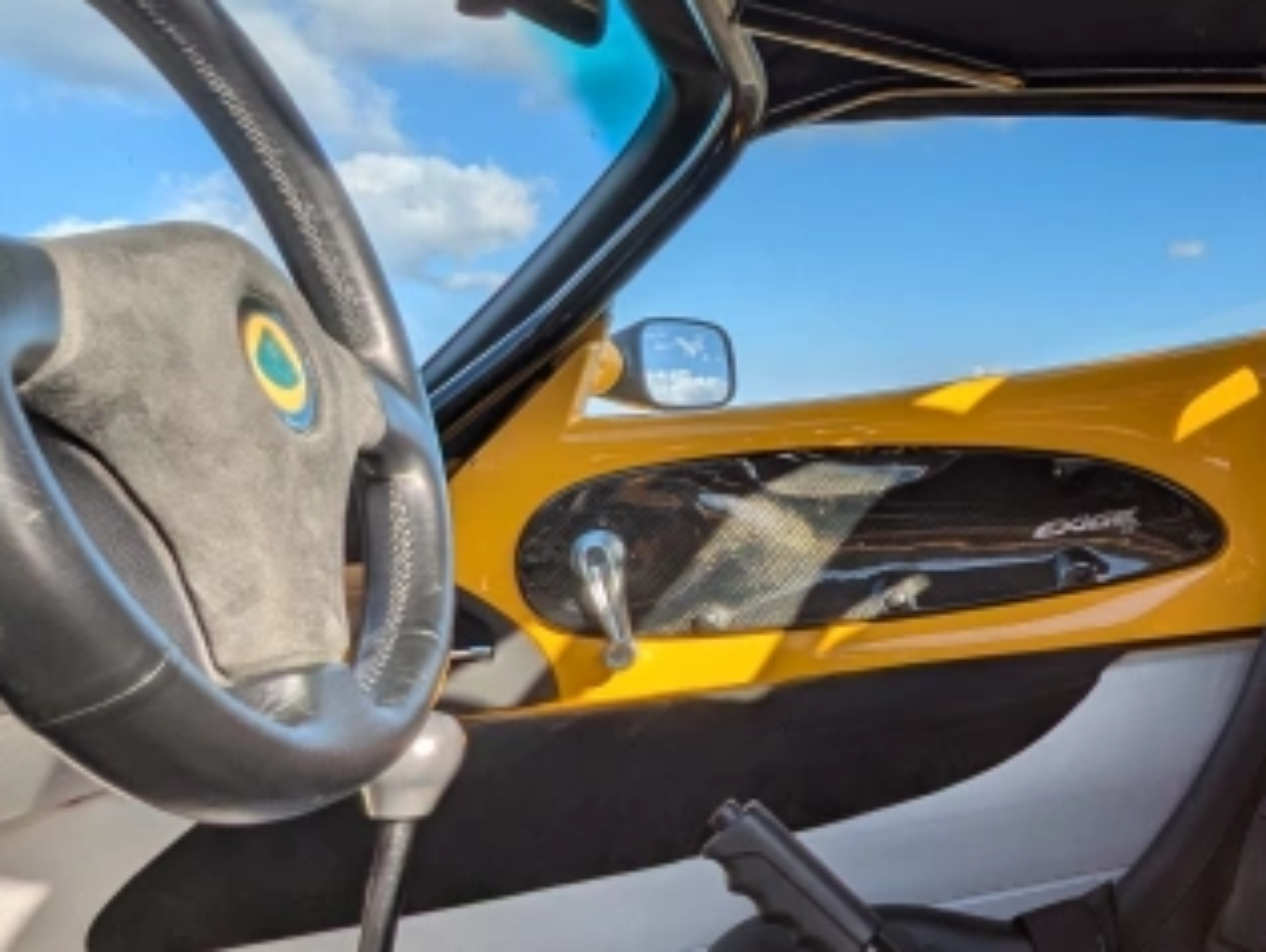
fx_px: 1208
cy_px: 253
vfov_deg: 41.9
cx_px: 1290
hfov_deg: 45.7
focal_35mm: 33
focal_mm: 1.95
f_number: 2.2
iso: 33
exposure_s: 1/639
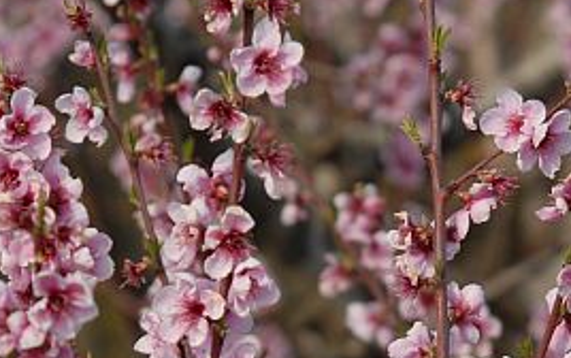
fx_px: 12452
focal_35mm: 800
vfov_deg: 1.6
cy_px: 475
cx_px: 471
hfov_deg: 2.6
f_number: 8
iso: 200
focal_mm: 175
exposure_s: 1/250
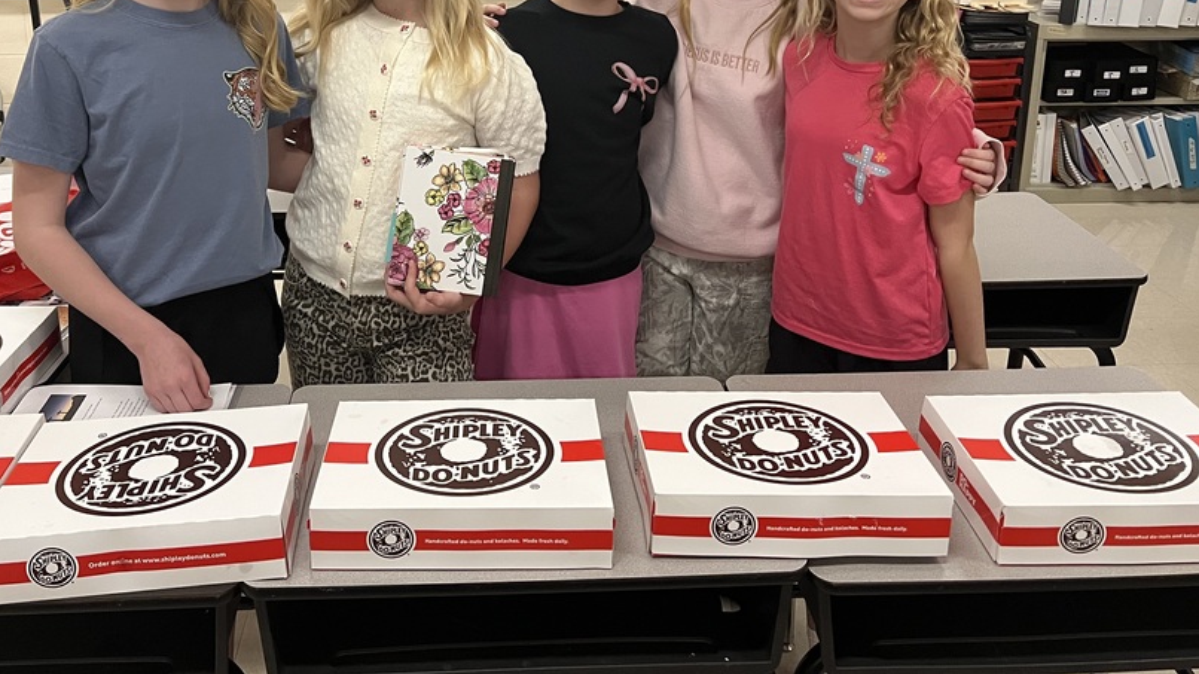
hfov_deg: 55.1
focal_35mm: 36
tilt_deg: -14.7
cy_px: 104
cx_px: 518
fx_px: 1144
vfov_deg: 31.7
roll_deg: +0.3
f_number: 1.5
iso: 320
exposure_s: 1/60
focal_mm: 5.7
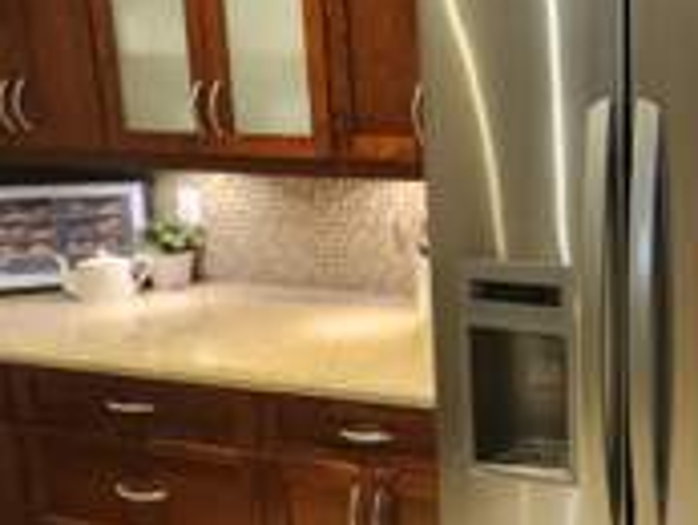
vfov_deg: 39.4
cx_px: 767
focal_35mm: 36
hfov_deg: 41.1
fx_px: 726
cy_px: 192
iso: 500
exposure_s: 1/30
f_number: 2.2
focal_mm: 1.74
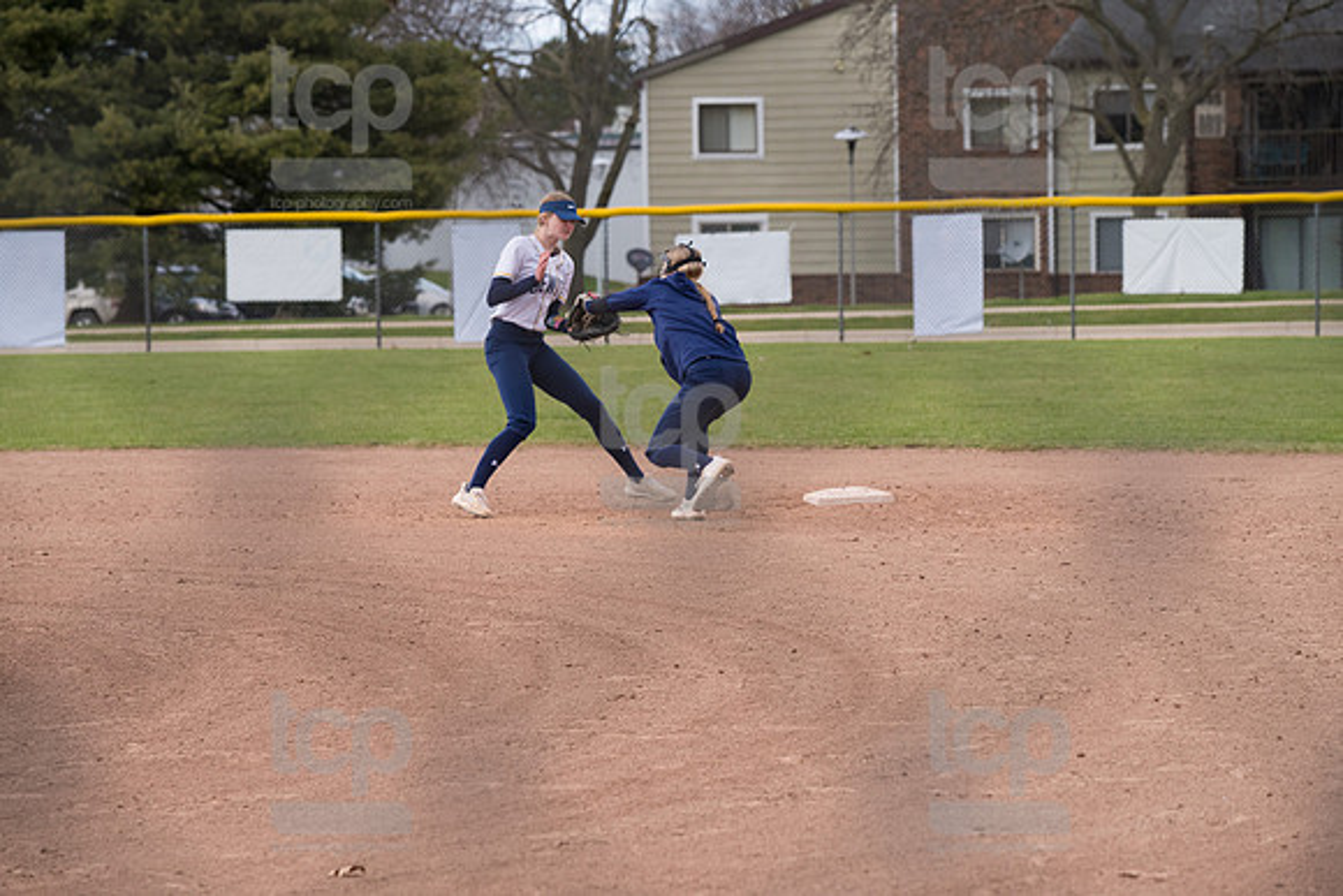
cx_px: 672
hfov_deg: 14.2
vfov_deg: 9.5
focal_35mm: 145
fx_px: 5410
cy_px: 448
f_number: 5.6
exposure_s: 1/1600
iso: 640
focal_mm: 145
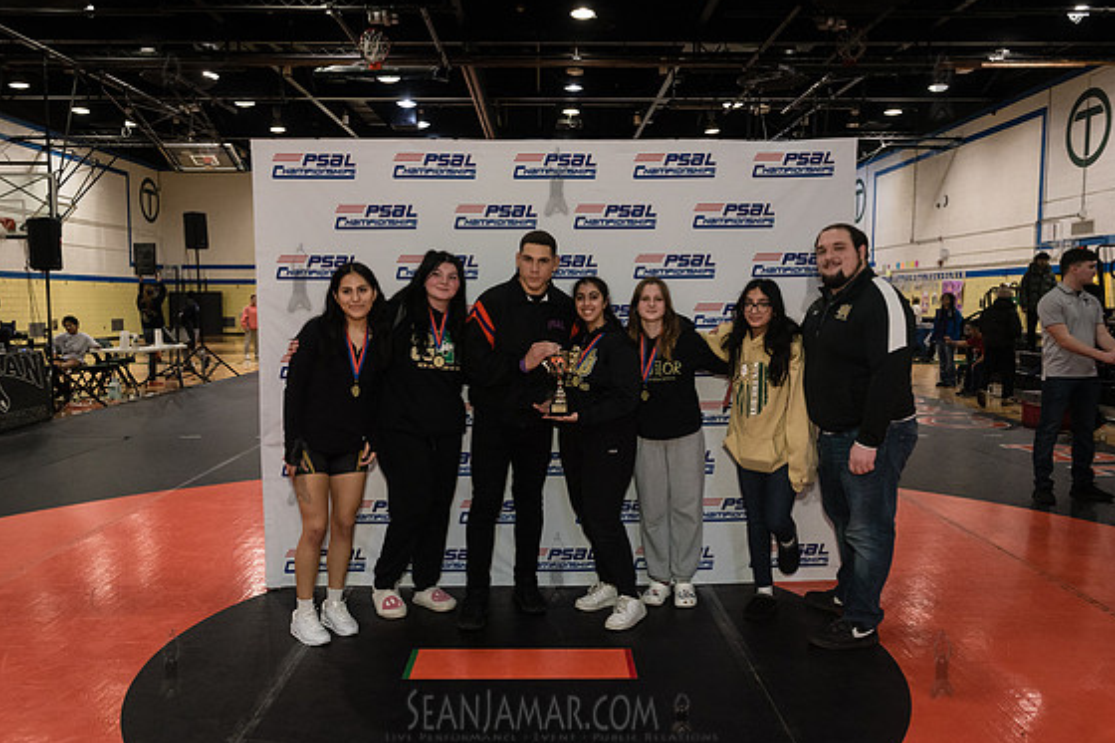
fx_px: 898
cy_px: 373
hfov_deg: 63.7
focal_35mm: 29
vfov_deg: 44.9
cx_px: 556
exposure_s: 1/200
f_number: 5
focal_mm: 28
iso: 4000
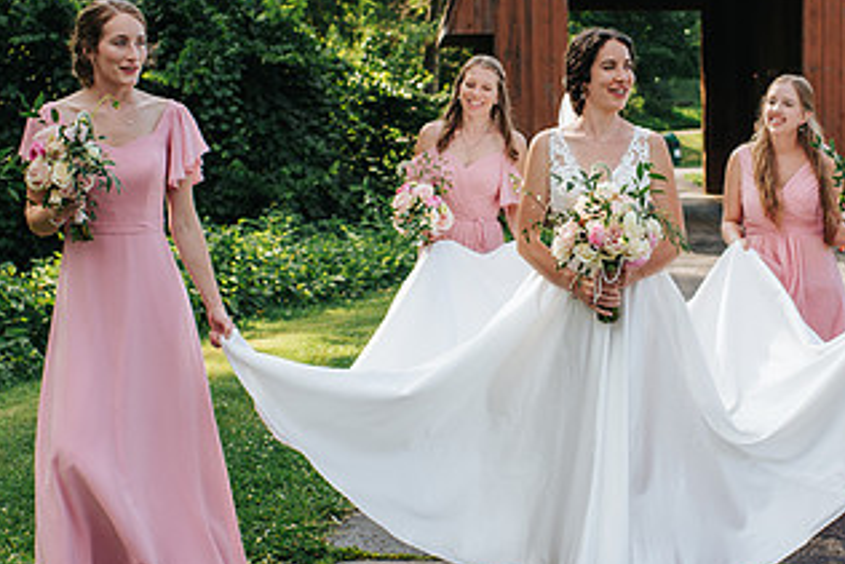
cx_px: 602
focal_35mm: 75
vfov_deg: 18.2
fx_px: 1761
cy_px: 263
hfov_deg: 26.7
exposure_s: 1/400
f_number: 3.2
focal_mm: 35
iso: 100
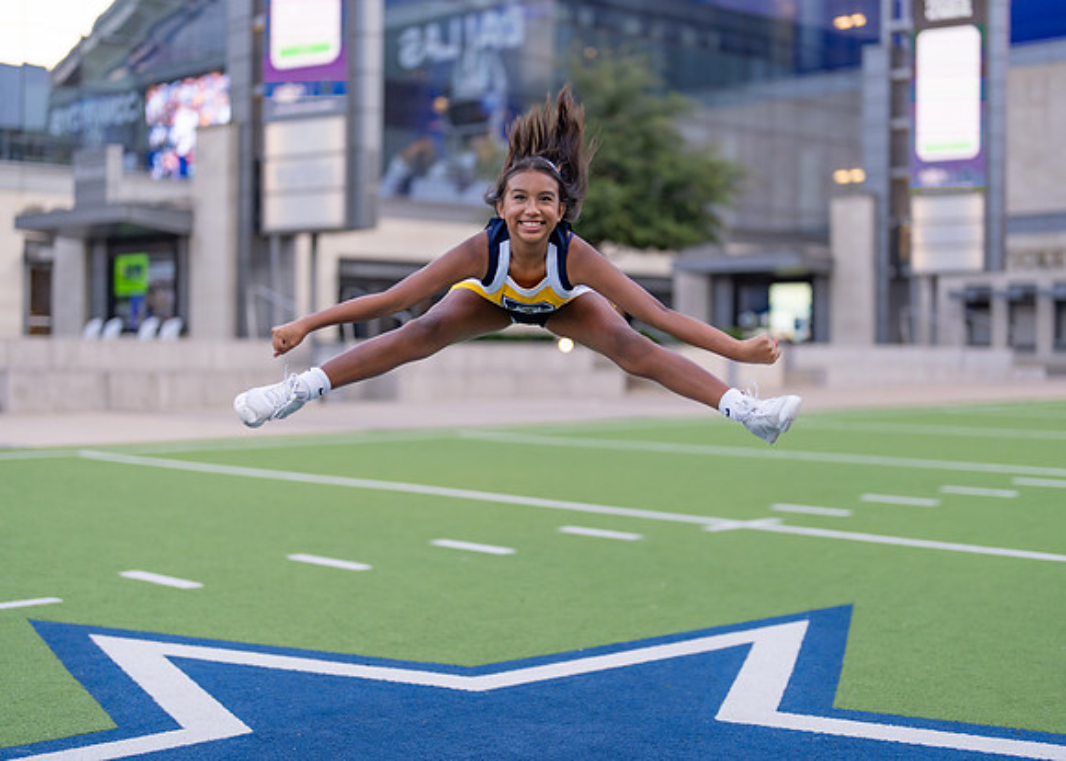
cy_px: 375
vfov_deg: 24.7
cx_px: 575
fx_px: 1740
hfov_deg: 34.0
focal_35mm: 57
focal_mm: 50
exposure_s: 1/1250
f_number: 1.2
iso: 400
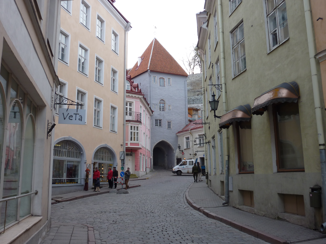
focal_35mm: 32
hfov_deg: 56.8
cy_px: 122
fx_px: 301
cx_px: 163
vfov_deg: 44.2
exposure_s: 1/125
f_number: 4
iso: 80
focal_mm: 5.3
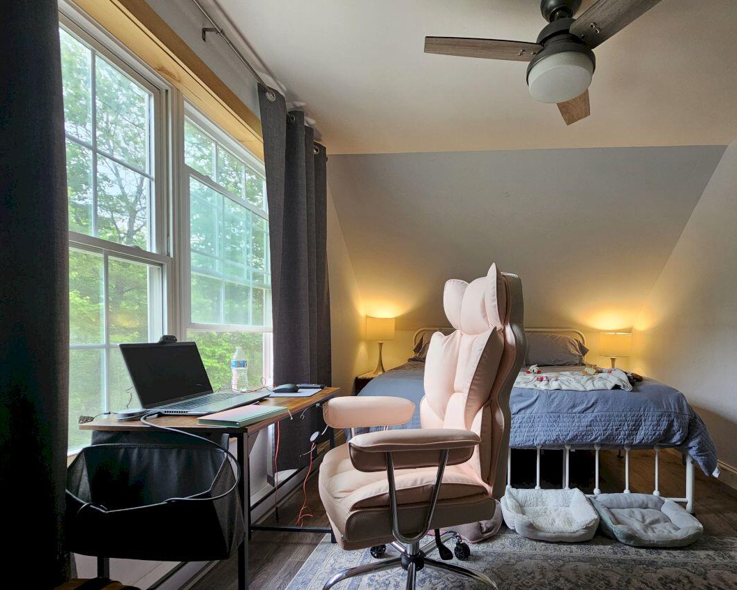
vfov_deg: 79.8
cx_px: 441
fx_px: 349
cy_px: 342
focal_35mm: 16
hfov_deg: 91.9
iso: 125
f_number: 2.2
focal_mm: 2.2
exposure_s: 1/60
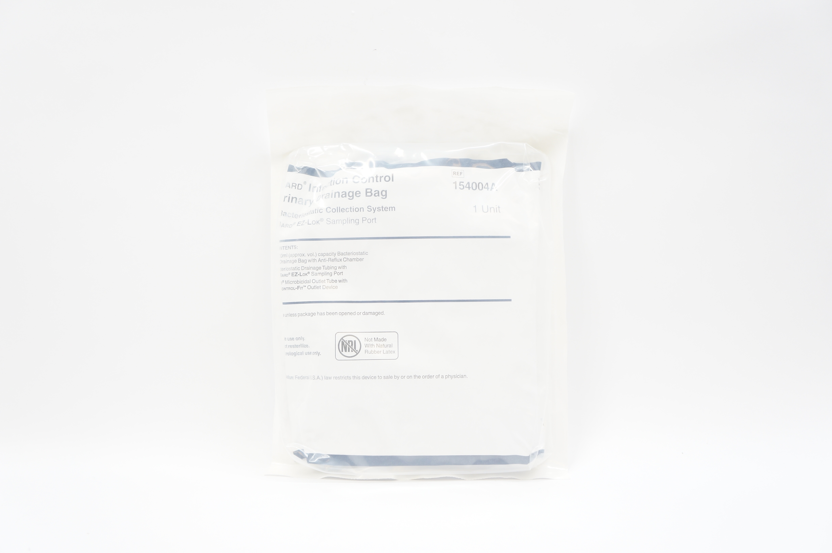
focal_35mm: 40
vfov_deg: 32.9
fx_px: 935
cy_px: 276
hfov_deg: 48.0
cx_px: 416
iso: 400
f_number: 4.5
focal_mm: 27
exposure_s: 1/60
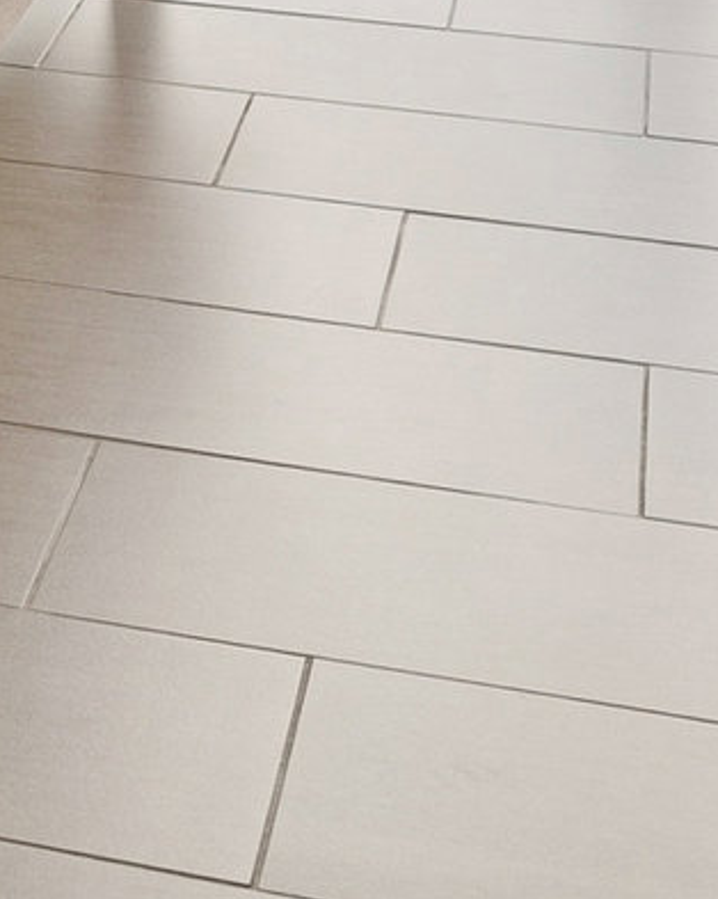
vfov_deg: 12.9
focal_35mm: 129
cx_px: -599
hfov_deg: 11.1
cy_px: -910
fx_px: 3429
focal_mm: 12
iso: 200
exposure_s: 1/320
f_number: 4.5
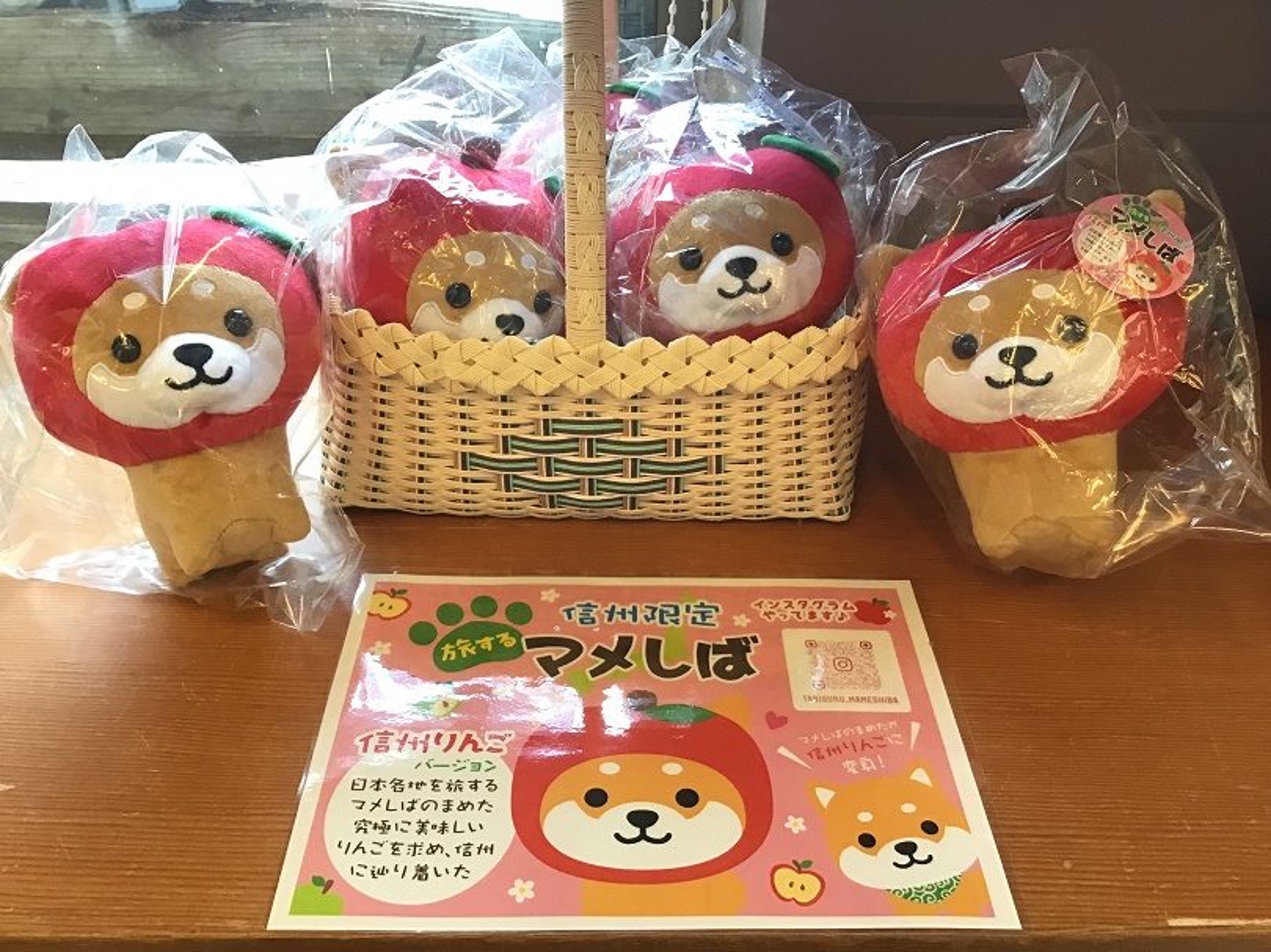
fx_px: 1138
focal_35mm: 31
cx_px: 636
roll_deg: -3.3
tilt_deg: -35.8
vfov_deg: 45.4
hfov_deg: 58.4
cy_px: 476
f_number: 2.4
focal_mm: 3.3
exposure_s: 1/33
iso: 125
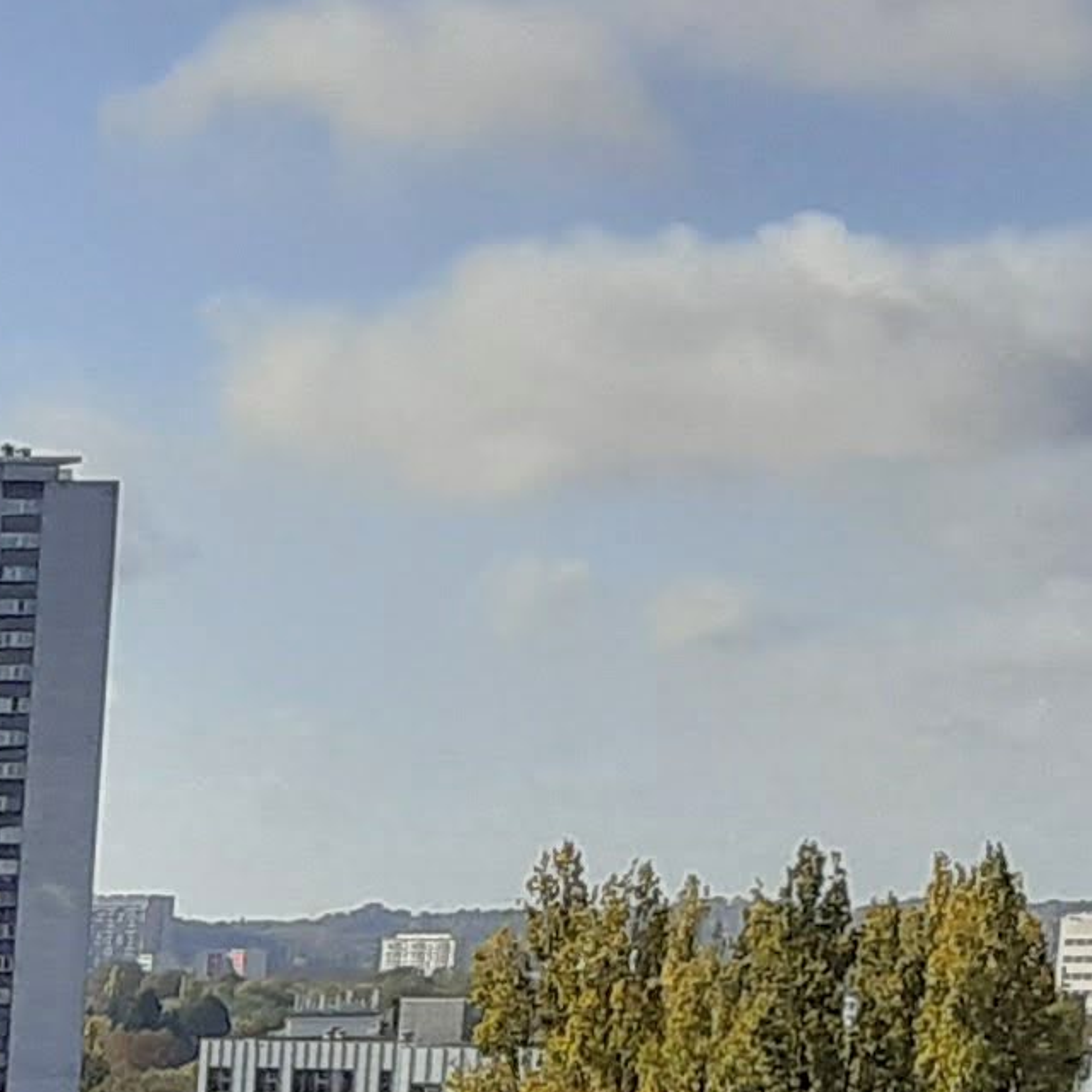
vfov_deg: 10.6
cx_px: -2073
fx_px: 5496
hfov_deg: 9.3
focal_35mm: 154
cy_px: 2012
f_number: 1.9
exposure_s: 1/1934
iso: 40
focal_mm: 3.6
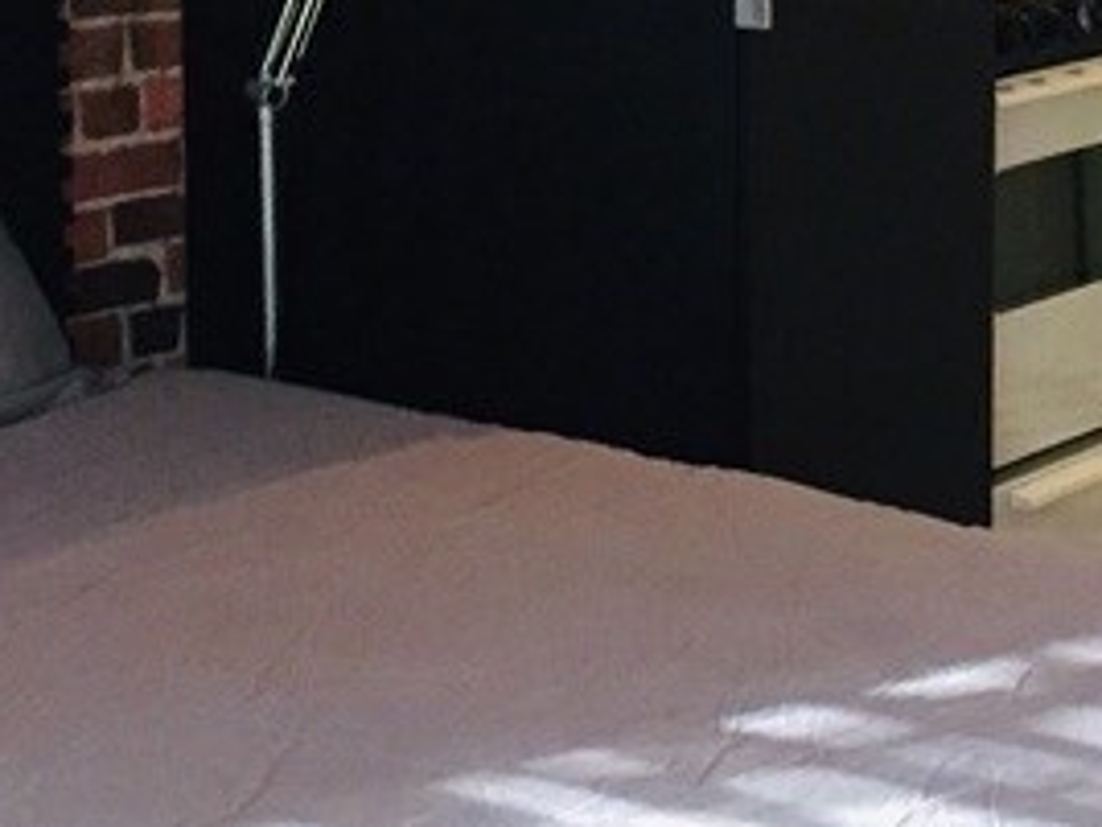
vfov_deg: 13.1
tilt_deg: -5.1
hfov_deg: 17.7
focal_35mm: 111
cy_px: -99
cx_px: 514
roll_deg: +0.7
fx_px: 3534
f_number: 2.2
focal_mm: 4.15
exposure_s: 1/30
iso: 250
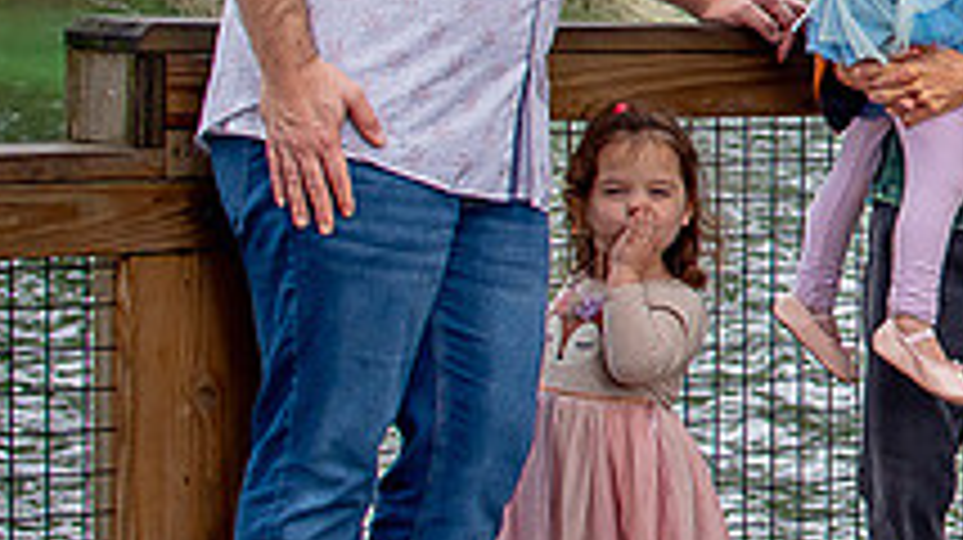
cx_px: 1269
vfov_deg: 8.1
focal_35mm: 148
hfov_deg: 13.9
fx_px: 3776
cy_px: 34
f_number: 3.5
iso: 200
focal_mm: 35
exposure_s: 1/250
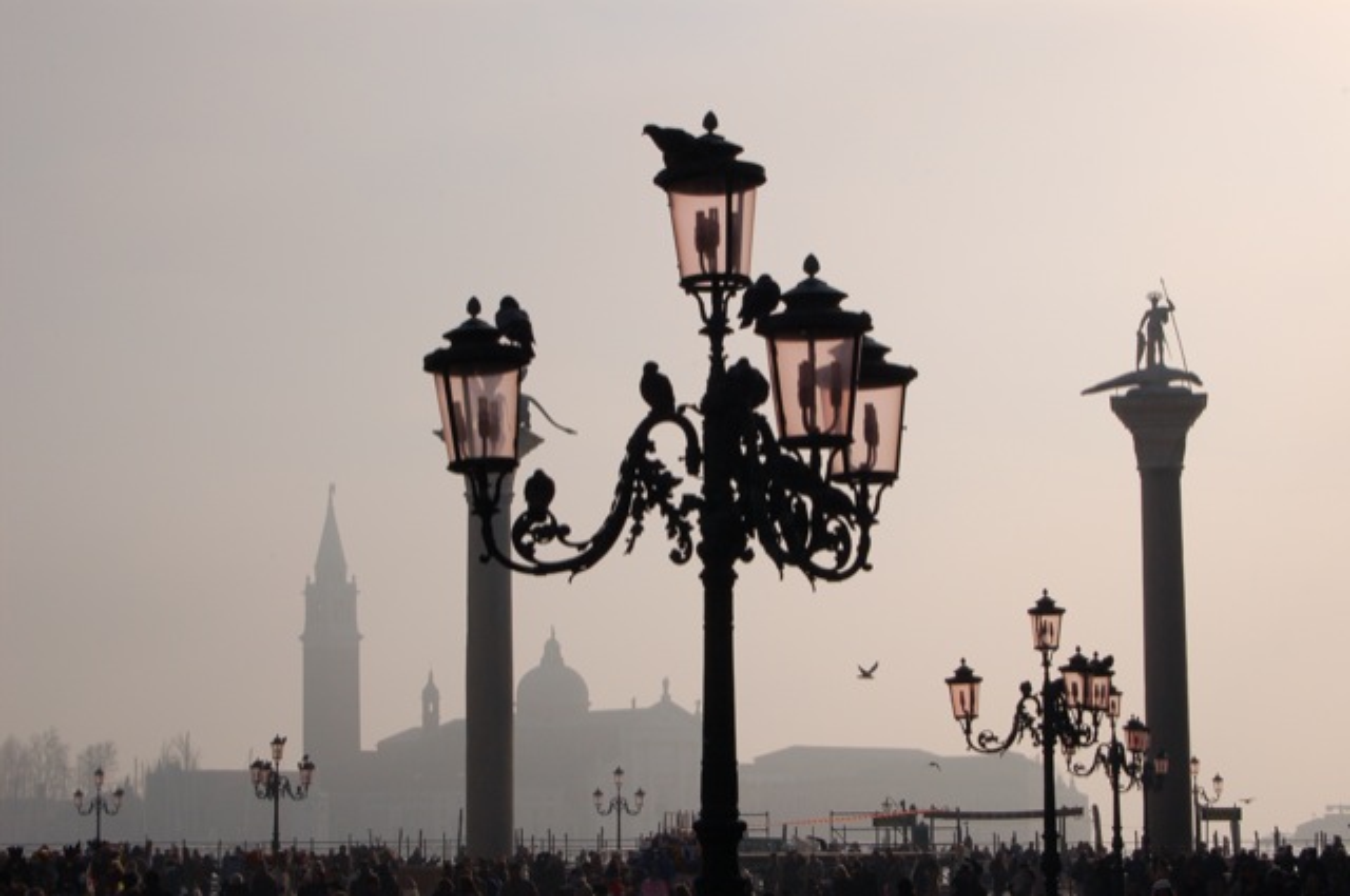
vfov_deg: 16.5
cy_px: 448
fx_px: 3090
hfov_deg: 24.6
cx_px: 675
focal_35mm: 82
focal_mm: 55
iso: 400
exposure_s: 1/1000
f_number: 16
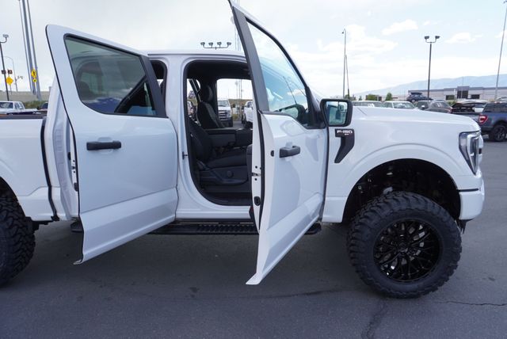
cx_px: 254
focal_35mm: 24
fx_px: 338
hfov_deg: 73.7
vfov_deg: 53.2
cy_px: 170
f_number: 6.3
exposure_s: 1/160
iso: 100
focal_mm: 16
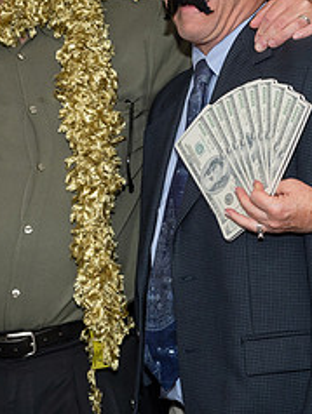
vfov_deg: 11.7
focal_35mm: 169
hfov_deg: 8.8
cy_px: 125
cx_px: 146
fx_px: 2027
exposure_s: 1/250
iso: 400
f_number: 5.6
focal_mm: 38
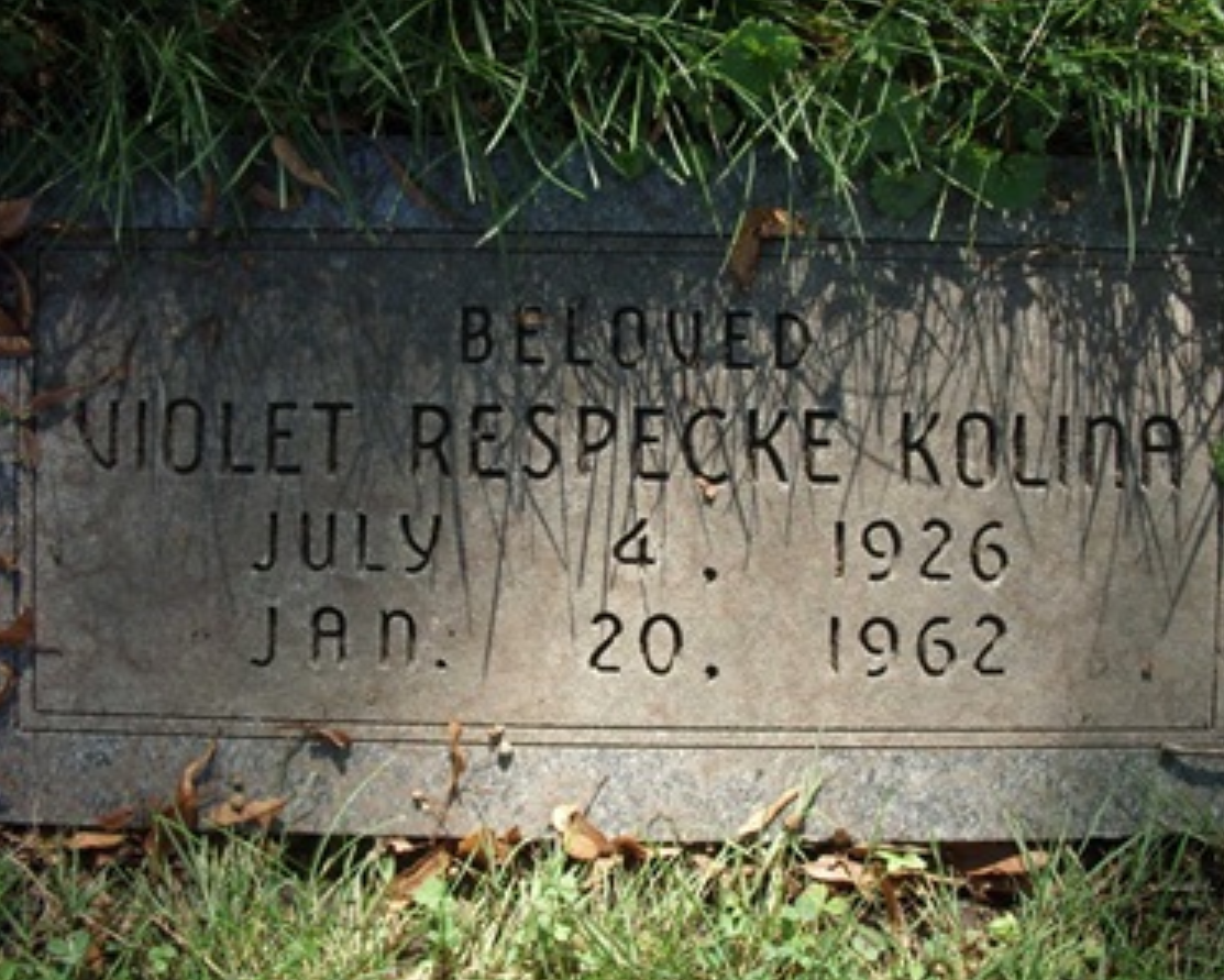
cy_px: 492
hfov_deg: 45.8
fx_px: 1449
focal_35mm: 40
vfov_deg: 37.4
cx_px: 637
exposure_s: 1/250
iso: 125
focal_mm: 6.3
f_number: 3.1
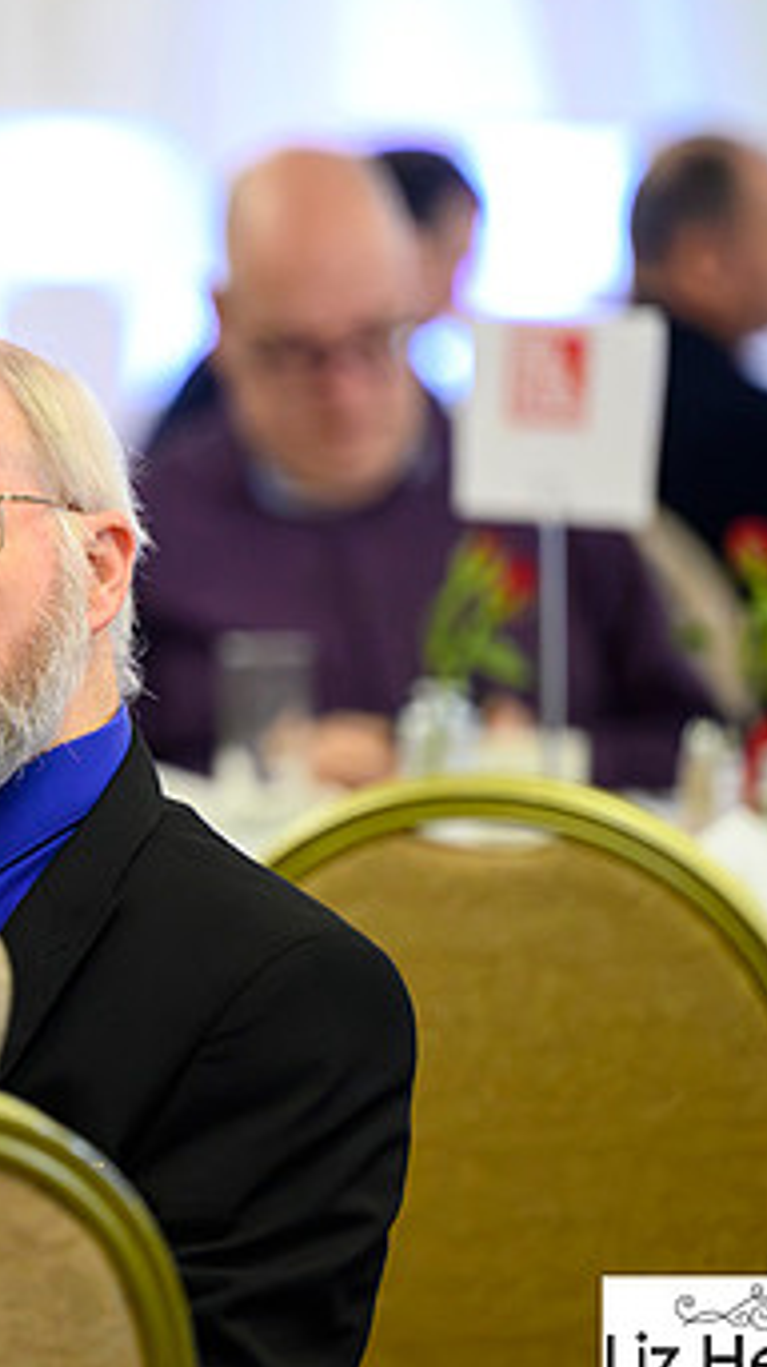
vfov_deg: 6.6
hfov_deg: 3.7
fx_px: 11841
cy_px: 662
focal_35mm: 327
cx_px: -62
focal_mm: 165
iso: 12800
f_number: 2.8
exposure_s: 1/200
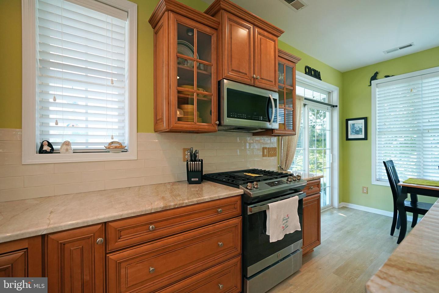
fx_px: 195
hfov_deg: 96.7
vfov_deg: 73.7
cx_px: 220
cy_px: 146
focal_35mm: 16
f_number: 4
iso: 1250
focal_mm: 16
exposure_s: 1/160
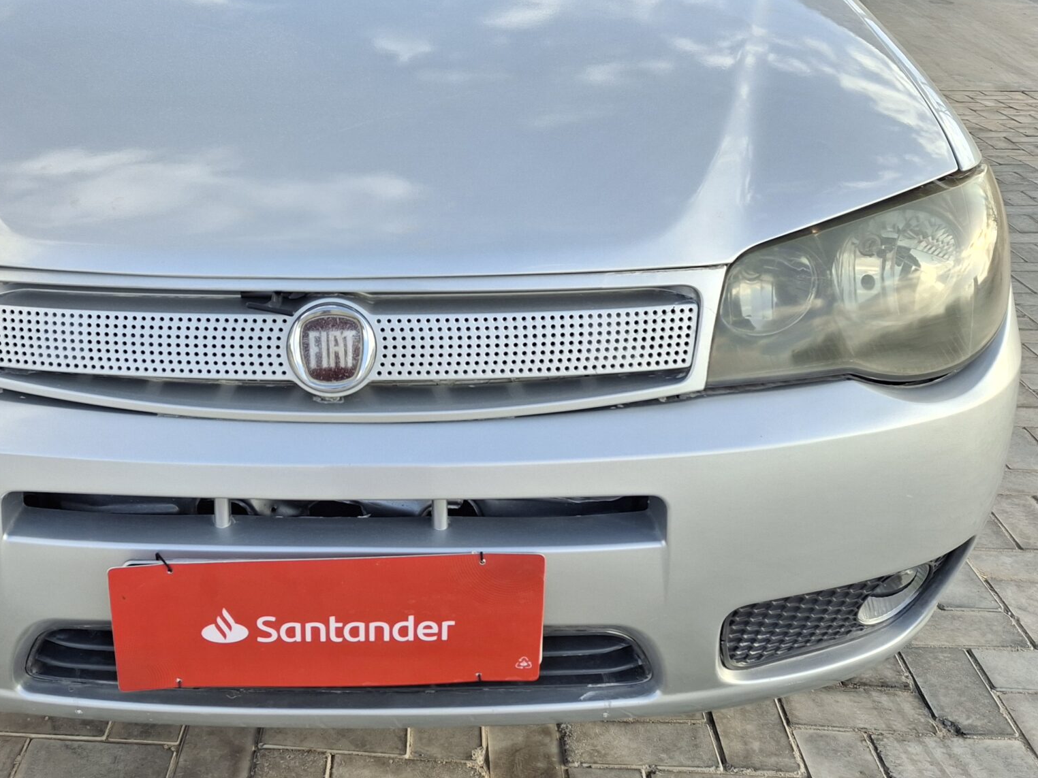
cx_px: 298
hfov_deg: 43.8
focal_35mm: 42
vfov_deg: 33.8
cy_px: 212
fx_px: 1259
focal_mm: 4.69
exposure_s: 1/257
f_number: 1.8
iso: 25
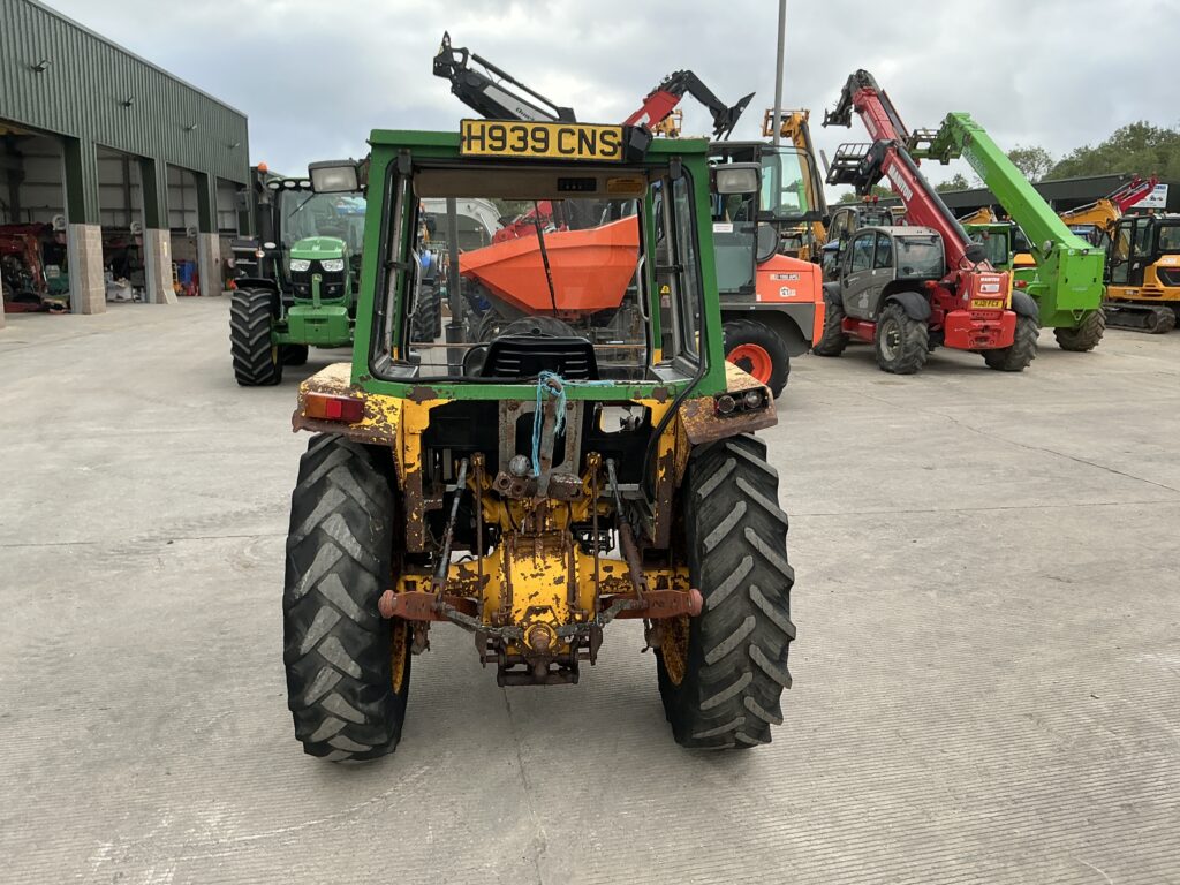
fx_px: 954
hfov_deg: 63.4
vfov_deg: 49.7
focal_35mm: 28
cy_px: 442
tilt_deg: -7.5
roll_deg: +0.6
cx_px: 590
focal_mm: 3
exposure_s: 1/277
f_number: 1.8
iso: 25
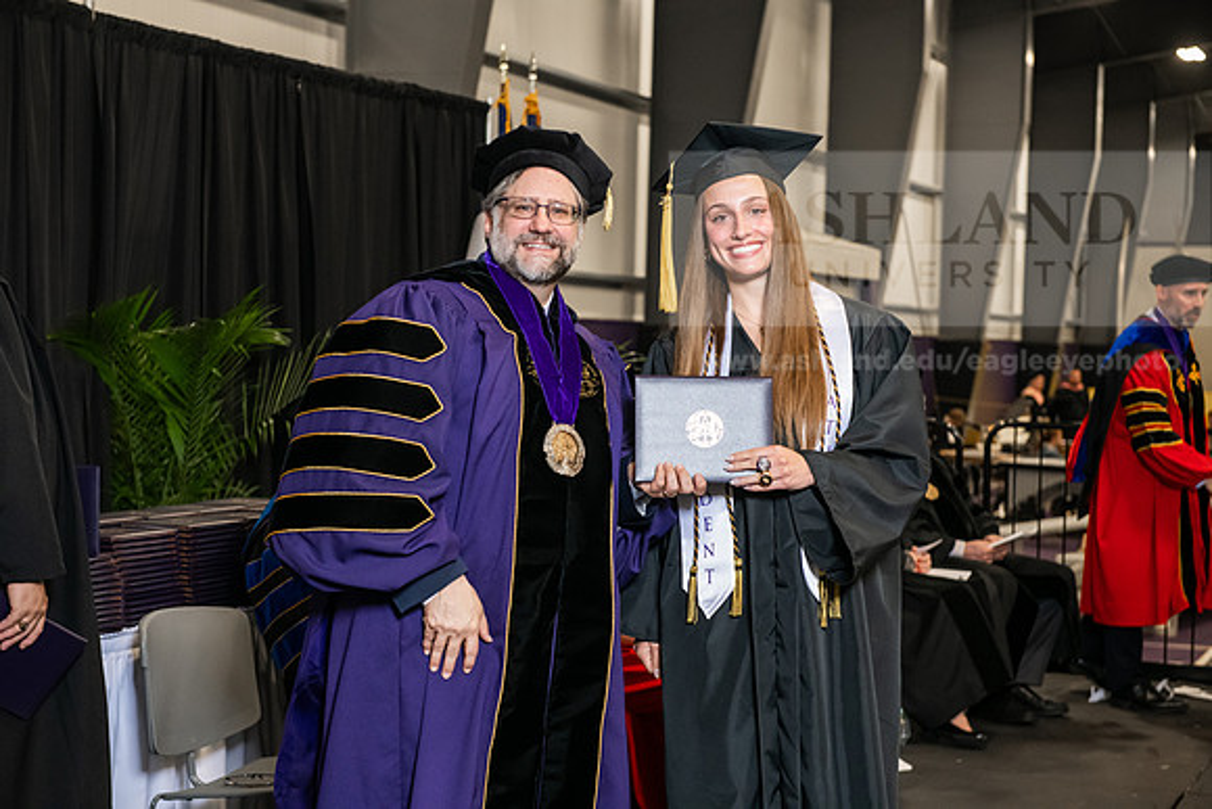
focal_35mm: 70
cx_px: 606
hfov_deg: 28.8
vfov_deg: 19.5
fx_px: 2357
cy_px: 404
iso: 2500
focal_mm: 70
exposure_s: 1/200
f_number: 5
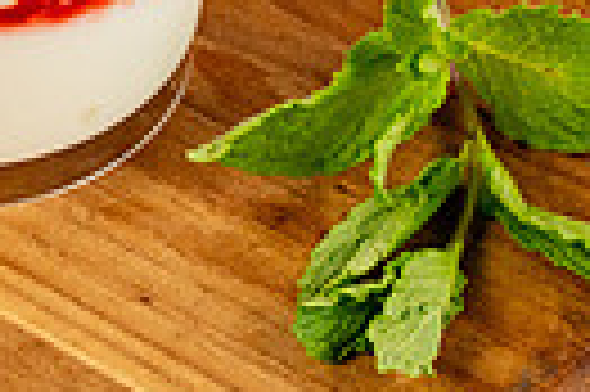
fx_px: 6531
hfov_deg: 5.1
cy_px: -367
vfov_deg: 3.4
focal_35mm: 399
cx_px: -549
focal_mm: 90
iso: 800
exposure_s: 1/200
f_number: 11
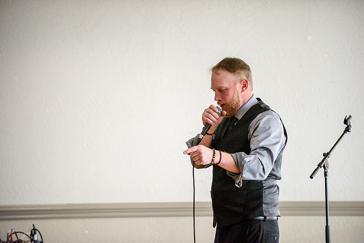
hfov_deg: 10.0
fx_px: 2089
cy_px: 122
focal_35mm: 207
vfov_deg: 6.7
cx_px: 182
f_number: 2.8
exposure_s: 1/500
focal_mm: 200
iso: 2000
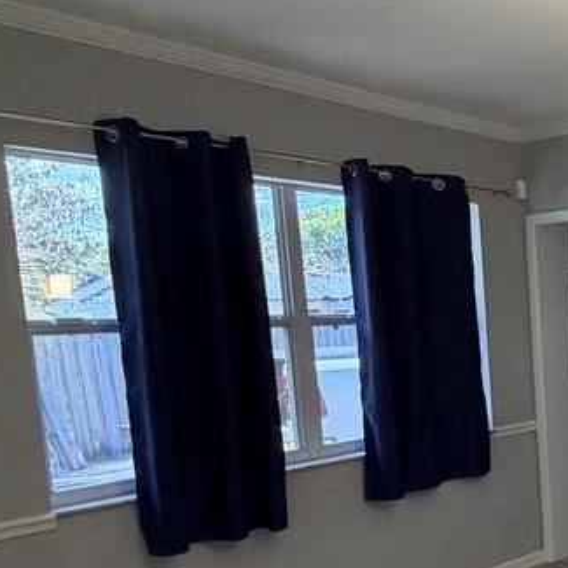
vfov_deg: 42.2
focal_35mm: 39
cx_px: 772
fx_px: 724
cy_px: 386
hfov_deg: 31.1
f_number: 2.2
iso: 200
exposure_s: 1/60
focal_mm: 2.22
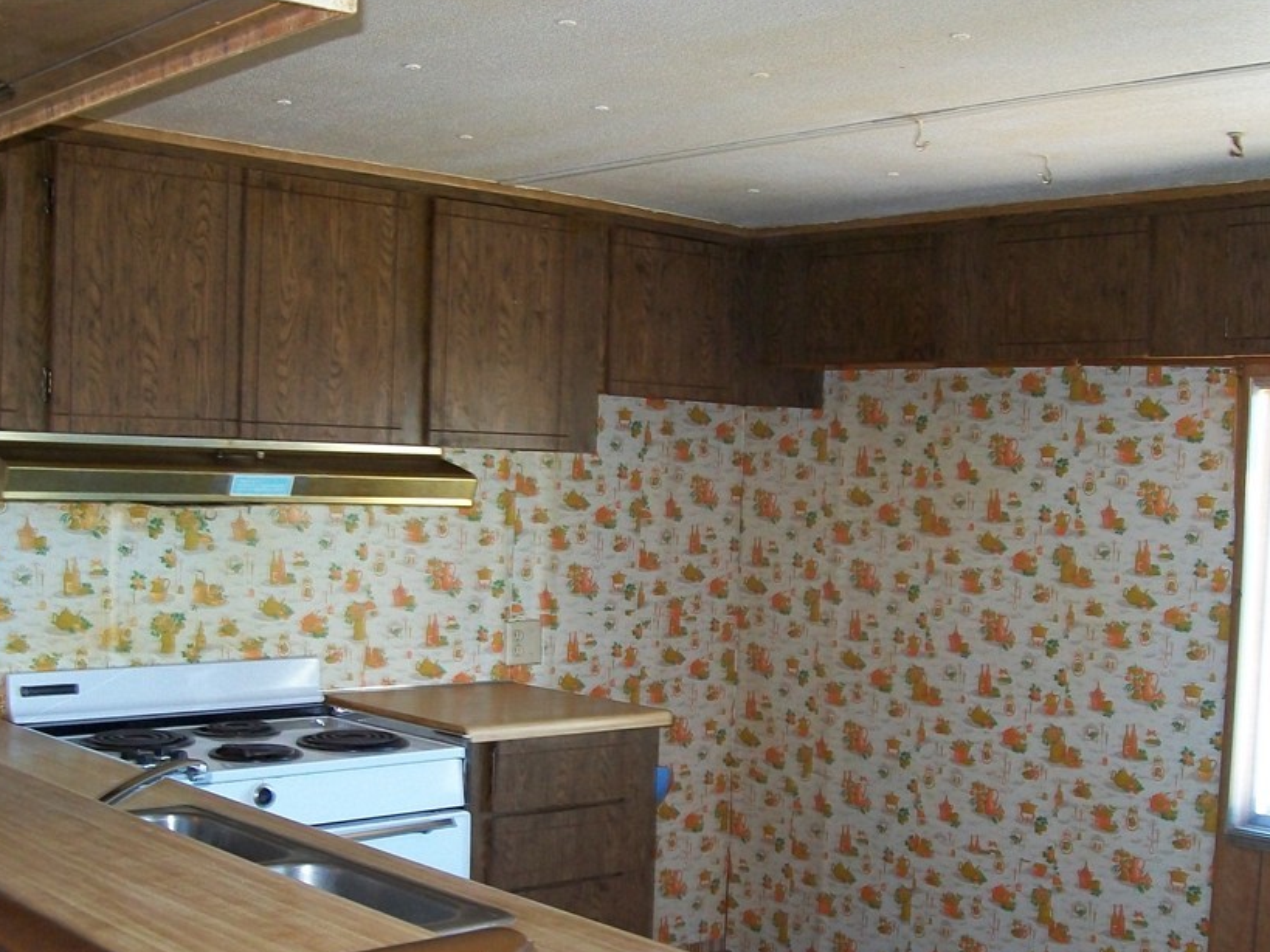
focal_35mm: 45
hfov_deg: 42.1
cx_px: 626
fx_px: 1651
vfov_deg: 32.0
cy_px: 591
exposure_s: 1/30
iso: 160
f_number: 2.7
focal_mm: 6
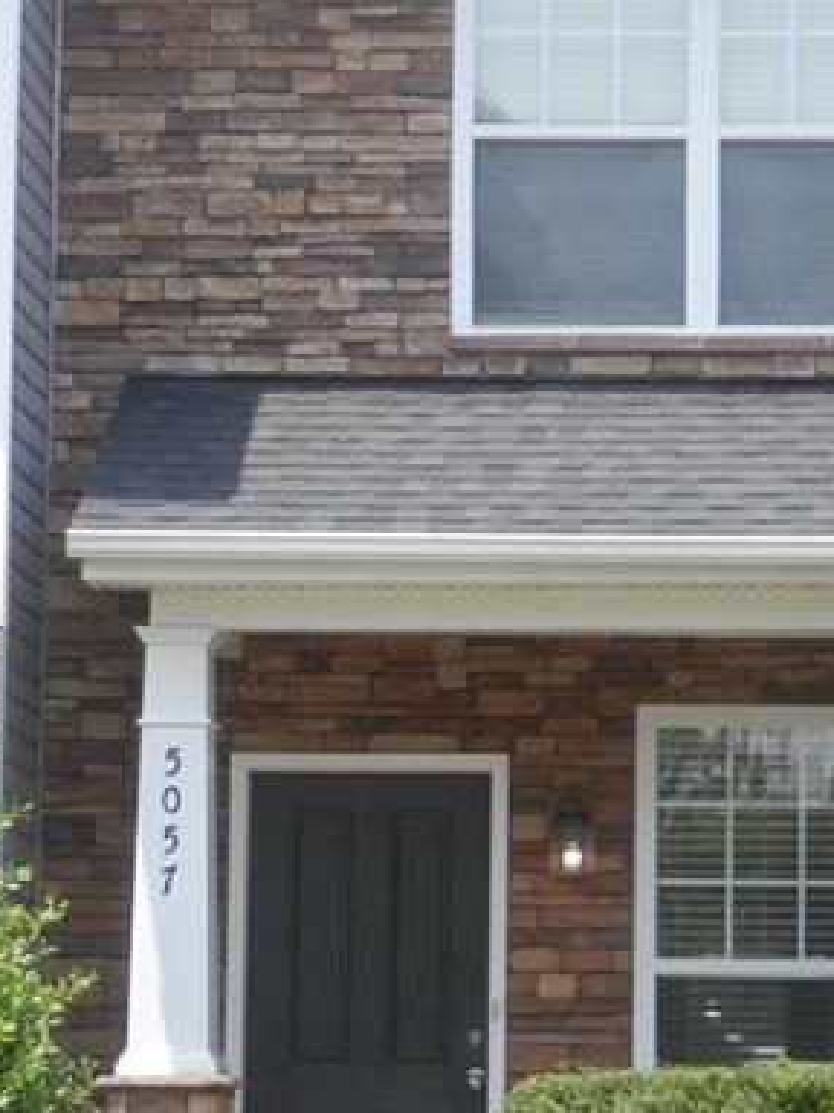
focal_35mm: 160
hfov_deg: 9.3
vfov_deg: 12.3
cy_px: 487
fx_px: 5140
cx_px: 628
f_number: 4.6
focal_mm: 14.4
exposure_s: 1/200
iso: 80
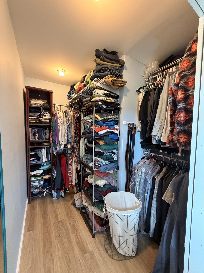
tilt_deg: -2.8
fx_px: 110
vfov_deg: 102.1
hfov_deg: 85.7
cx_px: 102
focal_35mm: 14
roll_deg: -1.6
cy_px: 136
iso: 500
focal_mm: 2.22
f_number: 2.2
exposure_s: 1/60
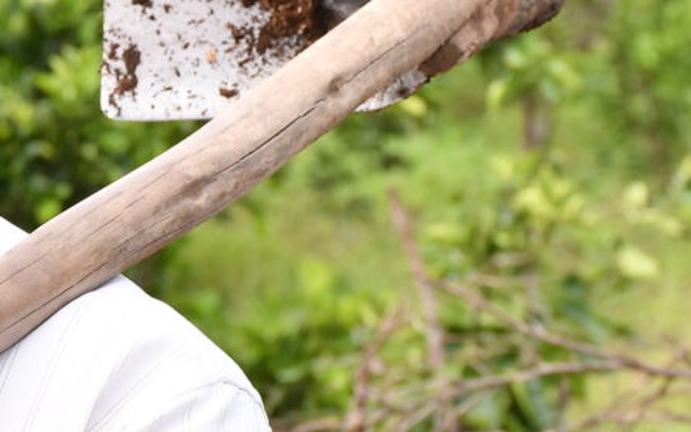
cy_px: 329
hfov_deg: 6.5
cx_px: -156
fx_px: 6062
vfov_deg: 4.1
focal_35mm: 322
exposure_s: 1/200
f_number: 8
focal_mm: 62
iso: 320
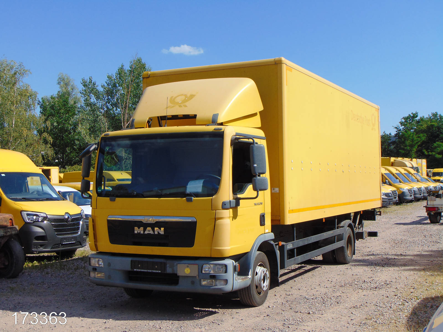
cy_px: 166
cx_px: 222
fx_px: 640
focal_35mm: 50
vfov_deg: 29.1
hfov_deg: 38.2
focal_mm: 9
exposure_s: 1/200
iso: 80
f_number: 9
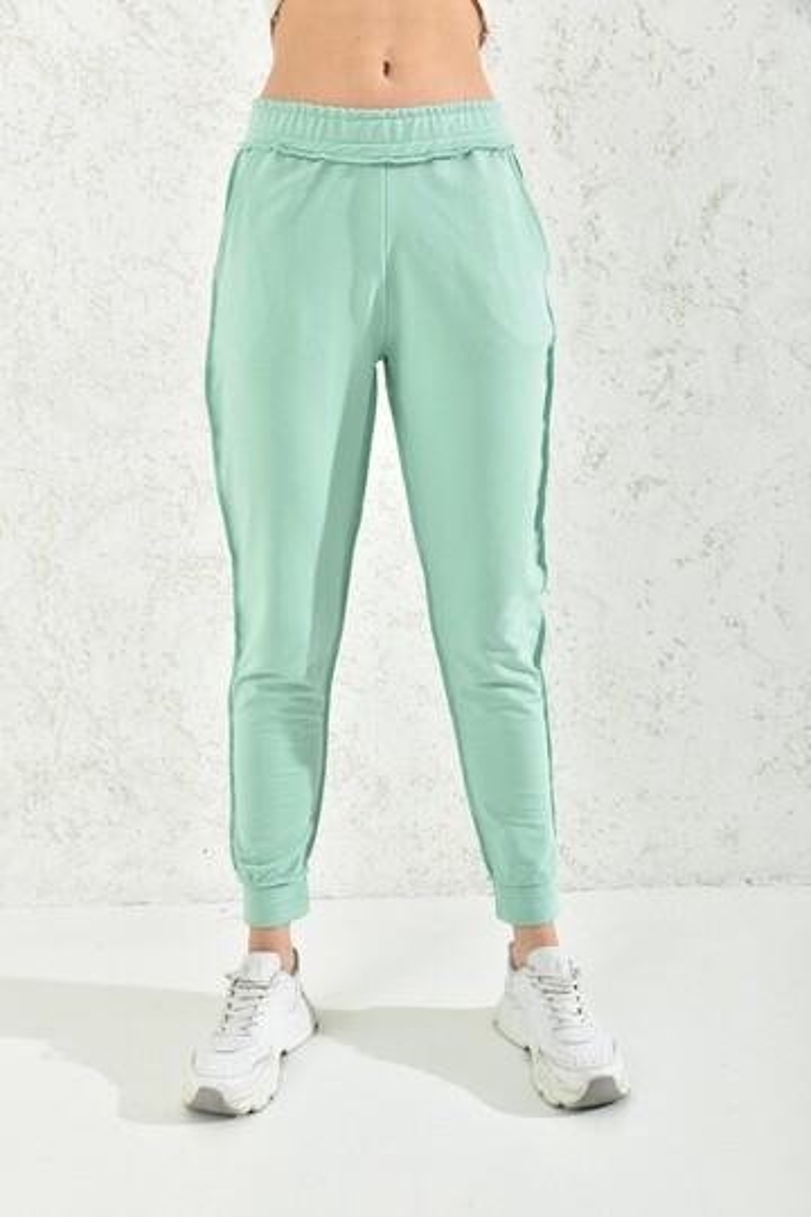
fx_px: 1149
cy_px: 608
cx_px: 406
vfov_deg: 55.8
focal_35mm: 34
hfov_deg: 38.9
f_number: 7.1
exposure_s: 1/160
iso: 100
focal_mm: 34
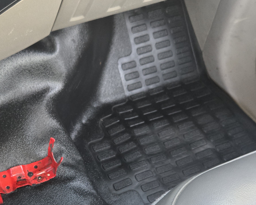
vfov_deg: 29.9
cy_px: 149
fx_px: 379
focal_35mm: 50
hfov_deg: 36.7
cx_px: 74
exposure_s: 1/120
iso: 1000
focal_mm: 5.4
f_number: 1.8
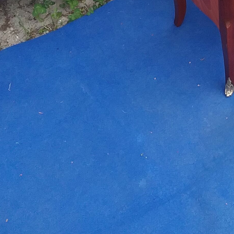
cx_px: 244
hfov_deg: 21.3
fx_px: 597
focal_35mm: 78
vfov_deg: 20.3
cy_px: -69
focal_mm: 3.3
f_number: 2.2
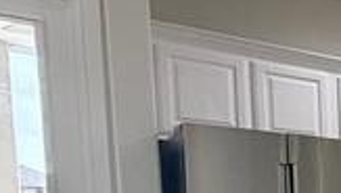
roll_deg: +0.6
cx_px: 613
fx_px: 543
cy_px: 262
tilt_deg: -4.9
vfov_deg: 18.5
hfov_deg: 21.9
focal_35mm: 60
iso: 500
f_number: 2.2
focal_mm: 2.22
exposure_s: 1/60
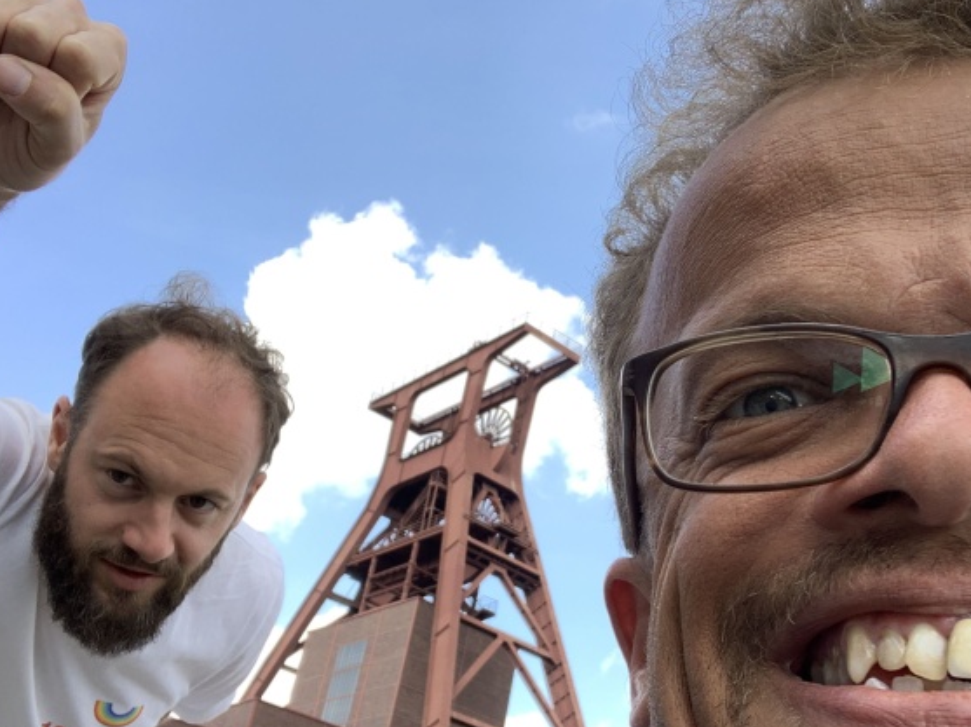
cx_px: 565
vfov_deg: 31.4
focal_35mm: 46
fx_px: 1289
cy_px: 411
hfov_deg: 41.1
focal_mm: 2.87
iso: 25
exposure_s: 1/121
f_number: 2.2
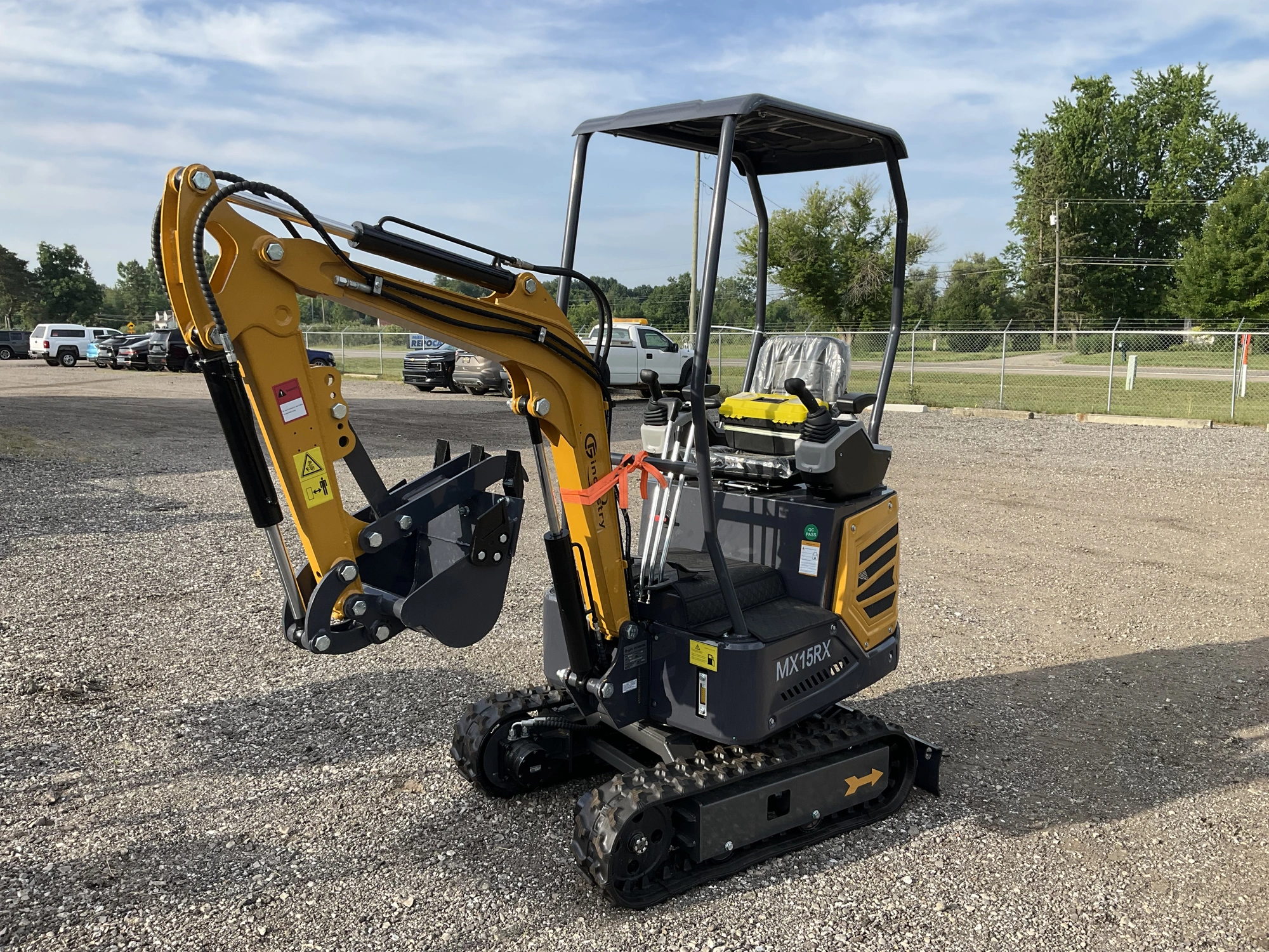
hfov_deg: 61.7
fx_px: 1063
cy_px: 476
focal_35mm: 29
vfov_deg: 48.2
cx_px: 634
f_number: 1.8
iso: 25
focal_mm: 3
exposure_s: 1/962
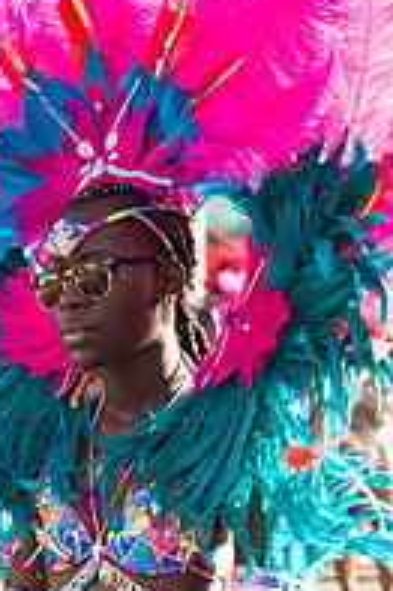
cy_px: 630
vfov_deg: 11.4
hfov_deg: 7.7
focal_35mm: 178
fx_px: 2920
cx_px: 124
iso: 100
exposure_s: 1/200
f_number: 5.6
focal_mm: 78
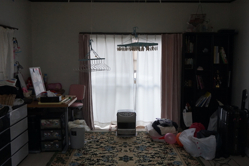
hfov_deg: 51.1
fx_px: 260
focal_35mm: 38
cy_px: 79
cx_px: 132
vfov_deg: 35.5
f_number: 4
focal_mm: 21
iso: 800
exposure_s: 1/160
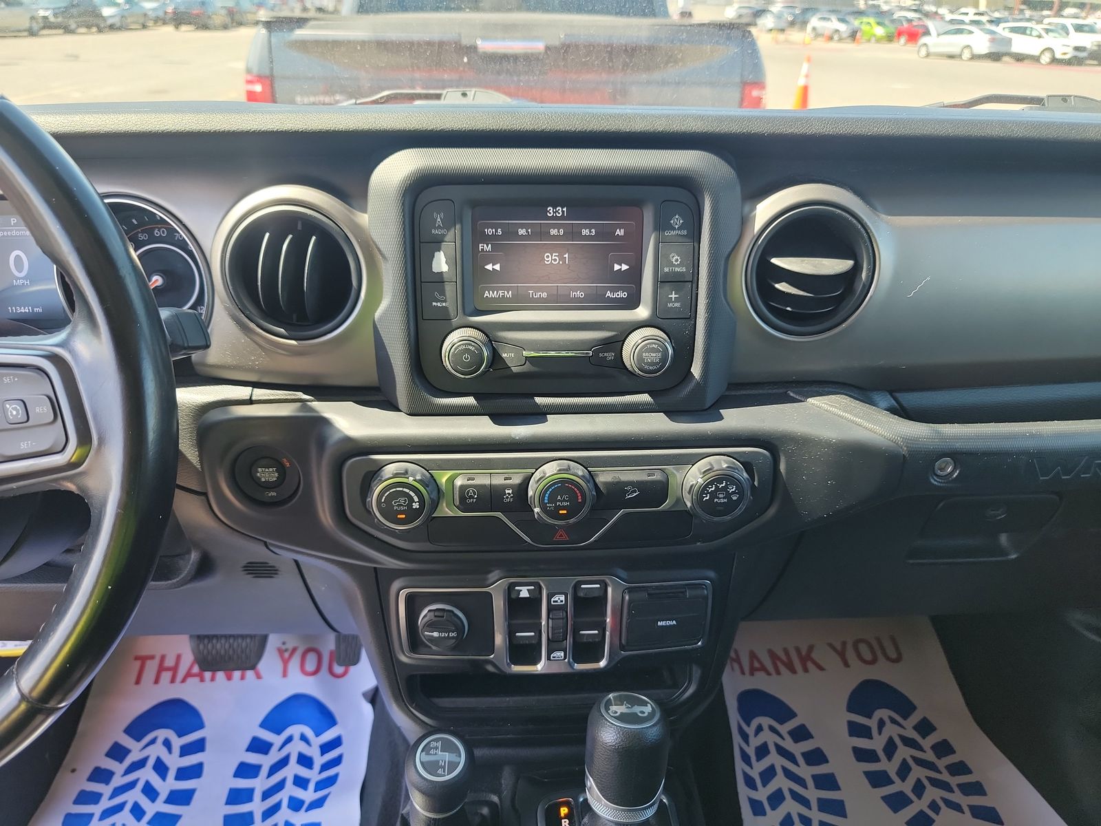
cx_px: 550
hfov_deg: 71.6
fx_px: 763
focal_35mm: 24
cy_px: 413
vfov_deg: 56.8
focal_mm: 6.7
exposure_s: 1/59
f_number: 1.8
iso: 58
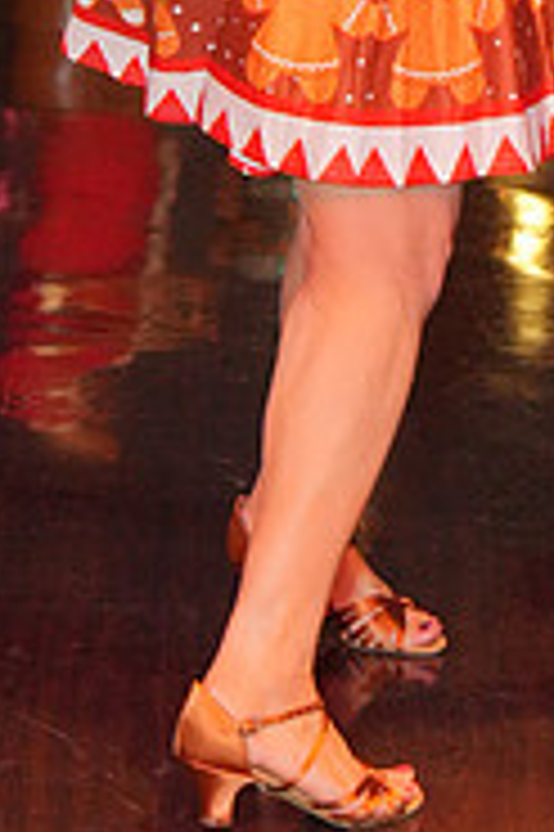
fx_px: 4579
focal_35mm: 198
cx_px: 583
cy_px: -364
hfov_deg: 6.9
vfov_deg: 10.1
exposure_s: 1/200
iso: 4000
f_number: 4
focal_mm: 63
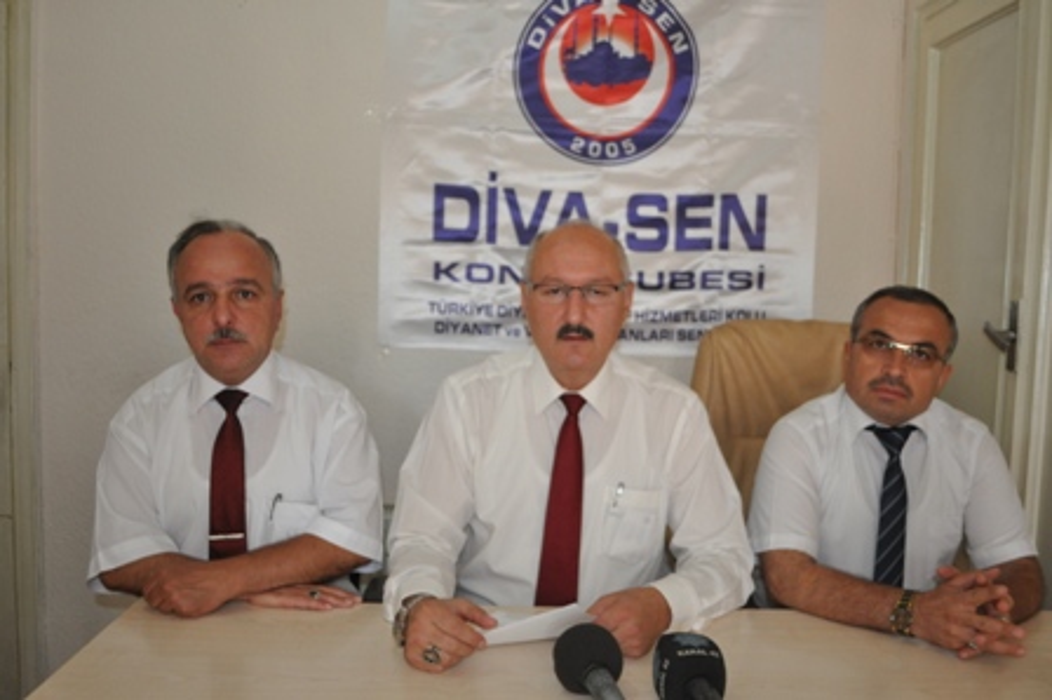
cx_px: 526
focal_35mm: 33
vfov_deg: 39.9
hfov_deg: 57.3
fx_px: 964
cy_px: 350
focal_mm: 22
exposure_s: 1/80
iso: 800
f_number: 3.8
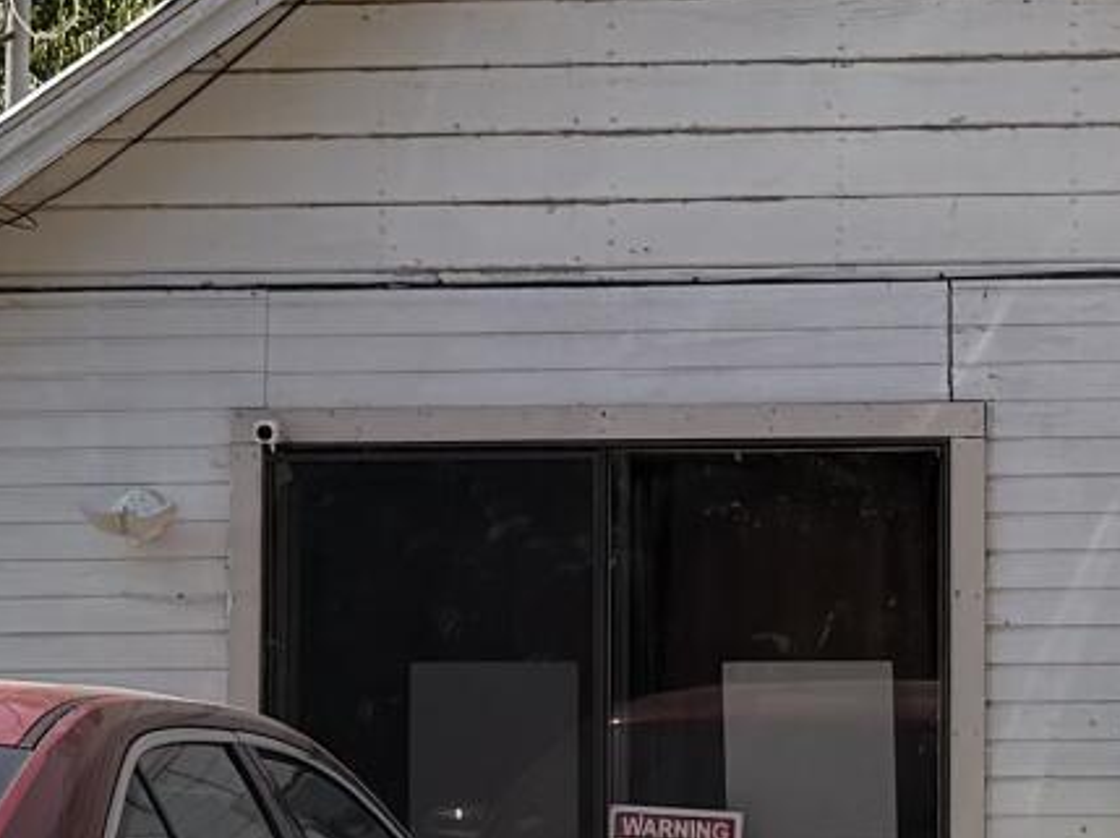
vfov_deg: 8.8
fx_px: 5431
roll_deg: +0.0
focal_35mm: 168
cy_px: 520
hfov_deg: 11.6
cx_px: 1180
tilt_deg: +2.9
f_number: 1.78
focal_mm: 6.76
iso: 80
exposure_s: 1/3953
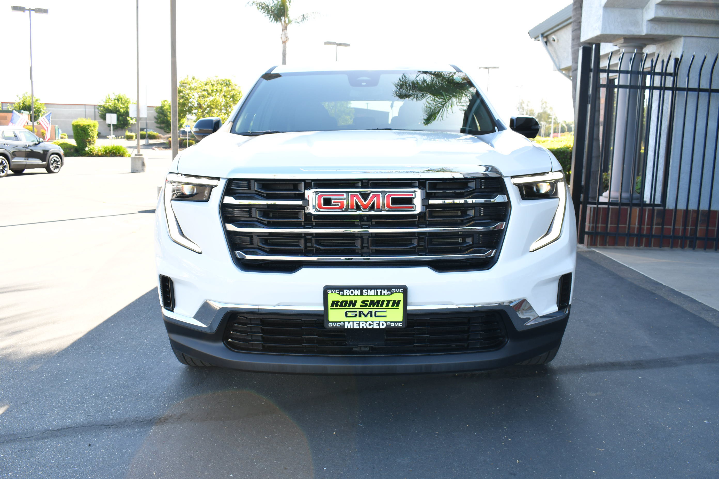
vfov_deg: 40.0
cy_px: 240
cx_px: 360
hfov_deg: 57.2
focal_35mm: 33
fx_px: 659
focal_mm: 22
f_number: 8
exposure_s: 1/60
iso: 160
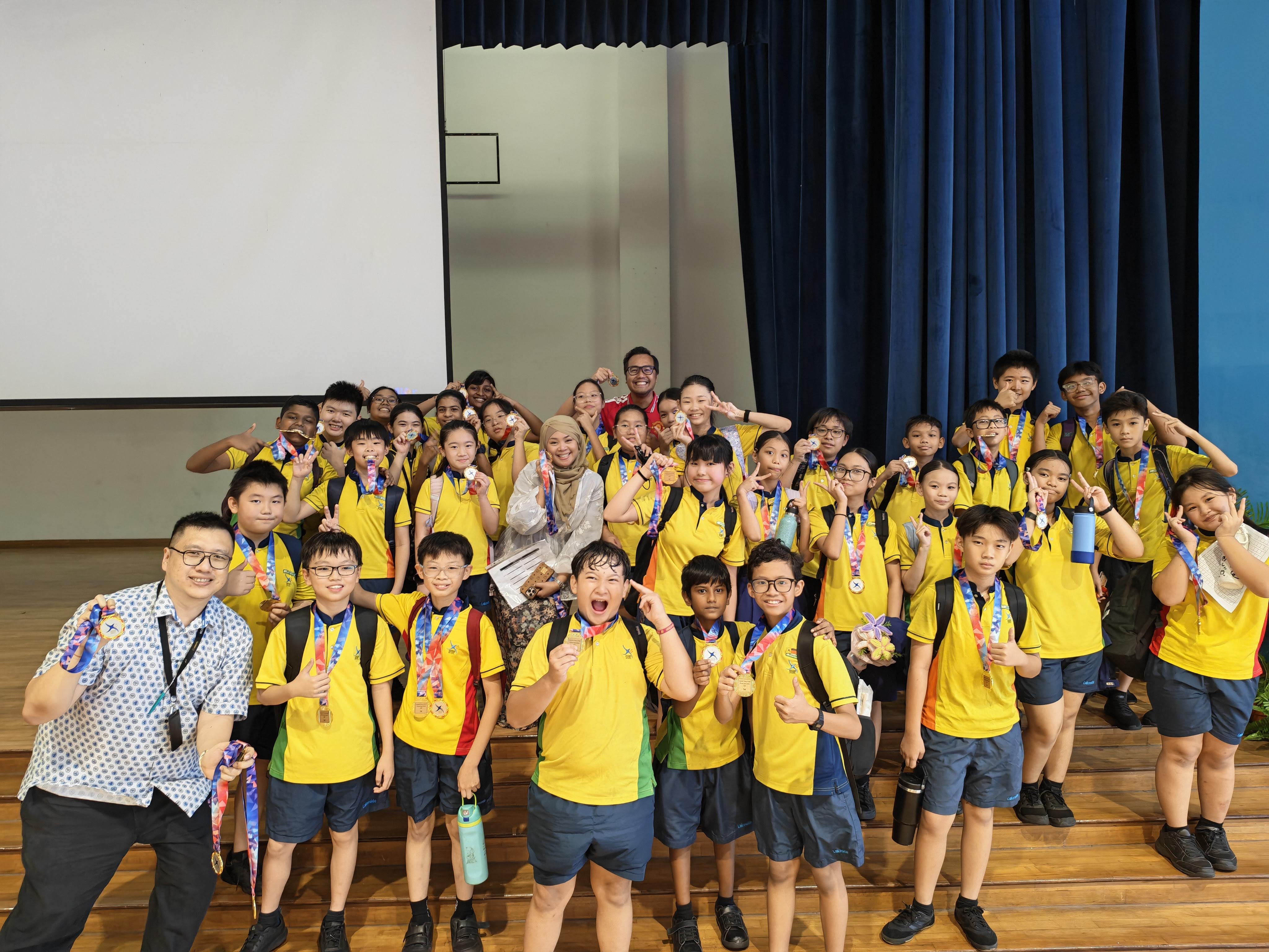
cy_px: 476
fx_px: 880
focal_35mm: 24
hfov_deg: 71.6
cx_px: 634
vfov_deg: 56.8
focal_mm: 6.12
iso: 800
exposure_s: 1/50
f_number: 1.9
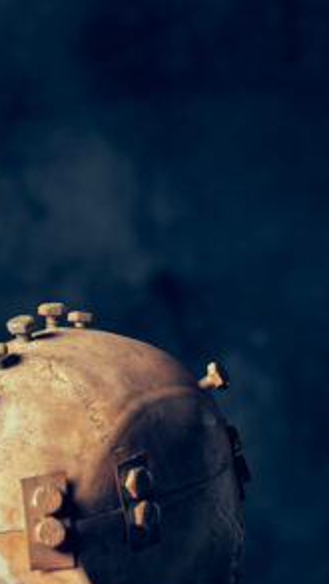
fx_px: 1983
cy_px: 519
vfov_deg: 16.5
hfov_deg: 9.4
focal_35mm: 128
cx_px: -42
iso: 100
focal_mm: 35
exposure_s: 1/250
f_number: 2.8
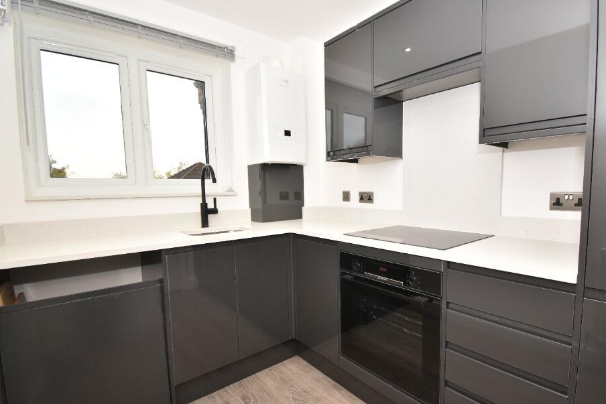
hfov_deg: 93.0
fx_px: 286
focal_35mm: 17
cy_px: 215
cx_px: 334
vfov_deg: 70.4
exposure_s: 1/60
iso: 100
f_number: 4.5
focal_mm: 10
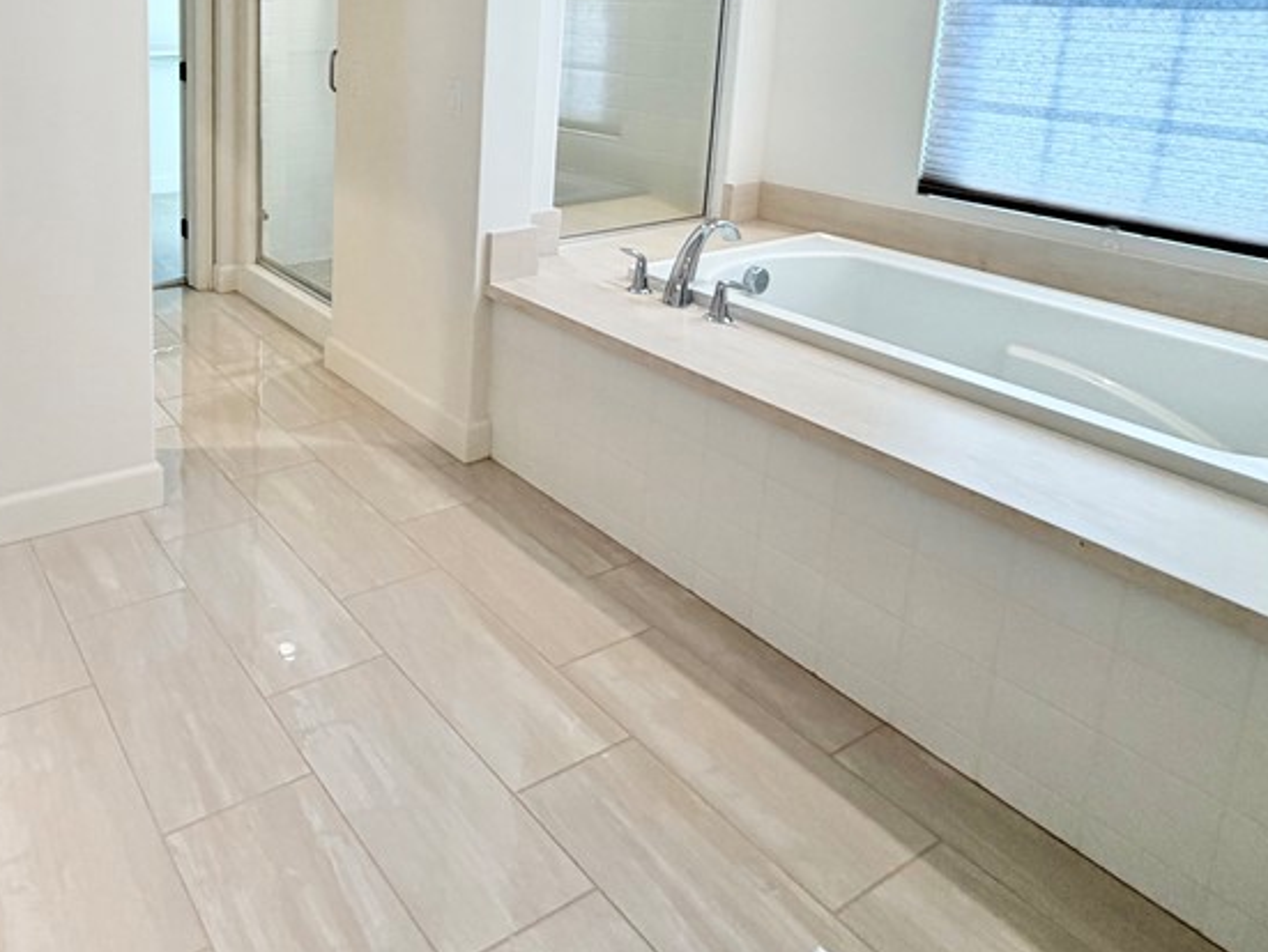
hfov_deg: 61.9
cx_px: 260
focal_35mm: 26
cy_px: 147
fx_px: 953
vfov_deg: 49.0
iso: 100
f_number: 2.2
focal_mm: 2.22
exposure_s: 1/120
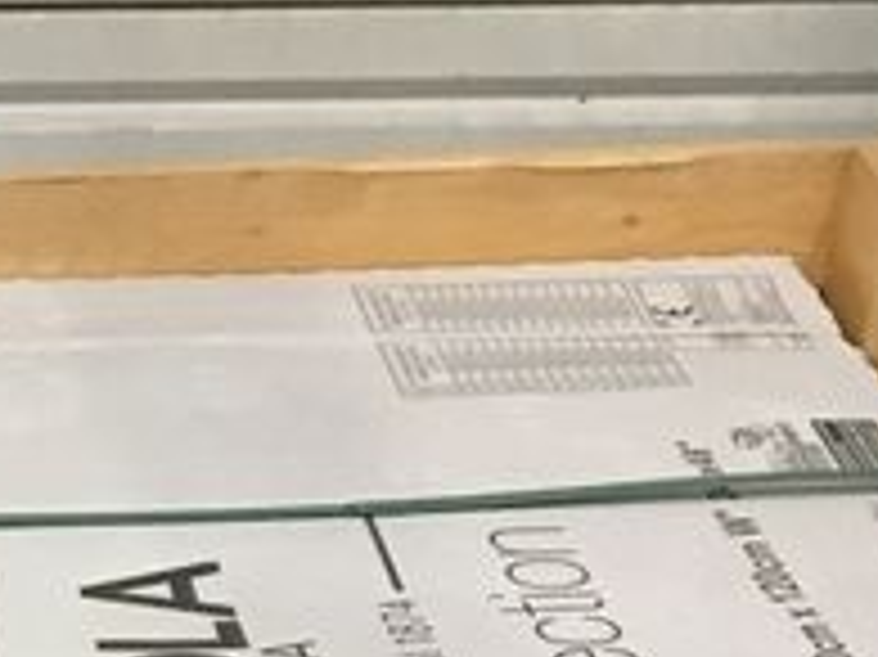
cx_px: -549
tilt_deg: -34.3
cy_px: 1287
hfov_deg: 12.4
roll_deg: +0.2
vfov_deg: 9.4
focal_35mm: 149
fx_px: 3777
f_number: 2.2
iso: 200
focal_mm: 4.15
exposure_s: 1/17
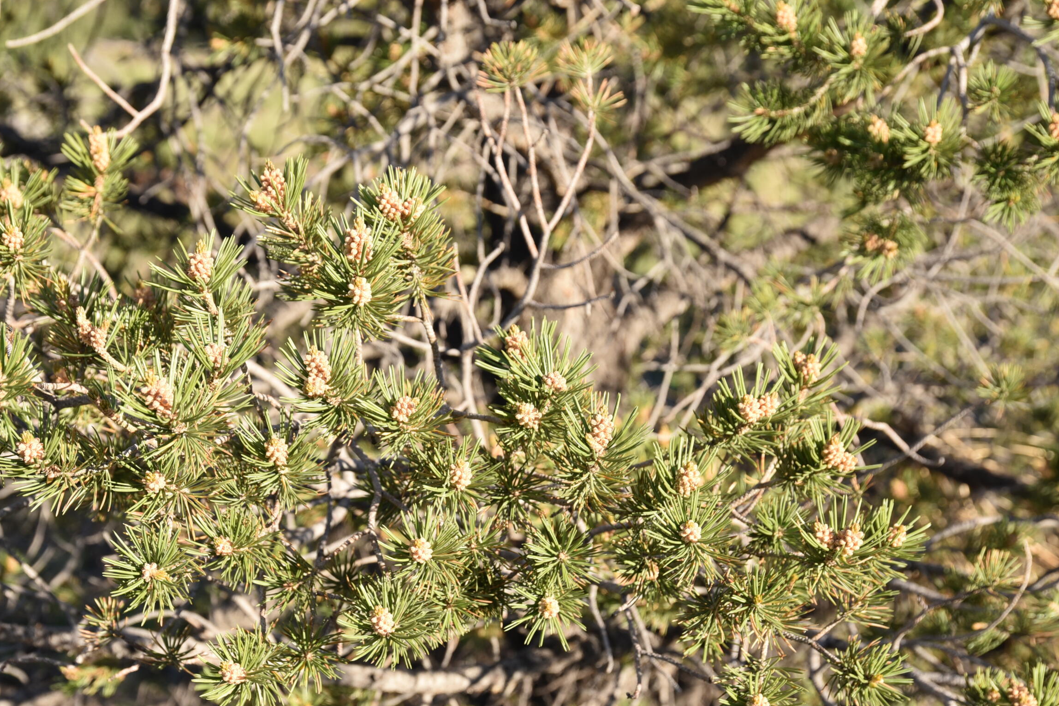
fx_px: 2383
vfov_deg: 16.8
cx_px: 400
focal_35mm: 81
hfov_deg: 25.0
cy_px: 441
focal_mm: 62
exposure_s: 1/250
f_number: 8
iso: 280
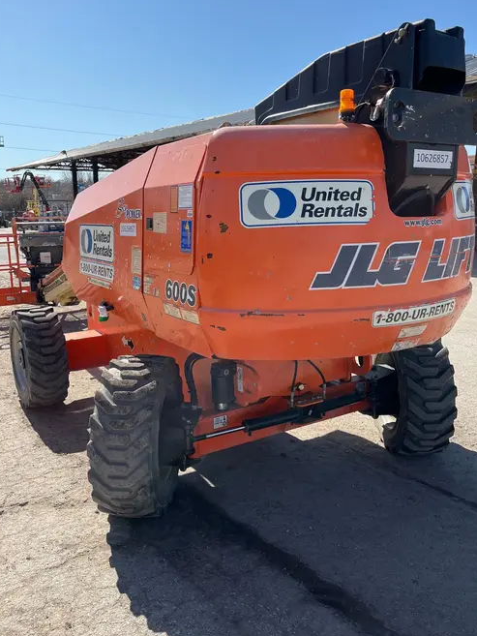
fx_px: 533
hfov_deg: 48.2
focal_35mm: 29
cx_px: 236
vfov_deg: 61.6
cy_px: 304
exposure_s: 1/2825
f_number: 1.6
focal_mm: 5.1
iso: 50
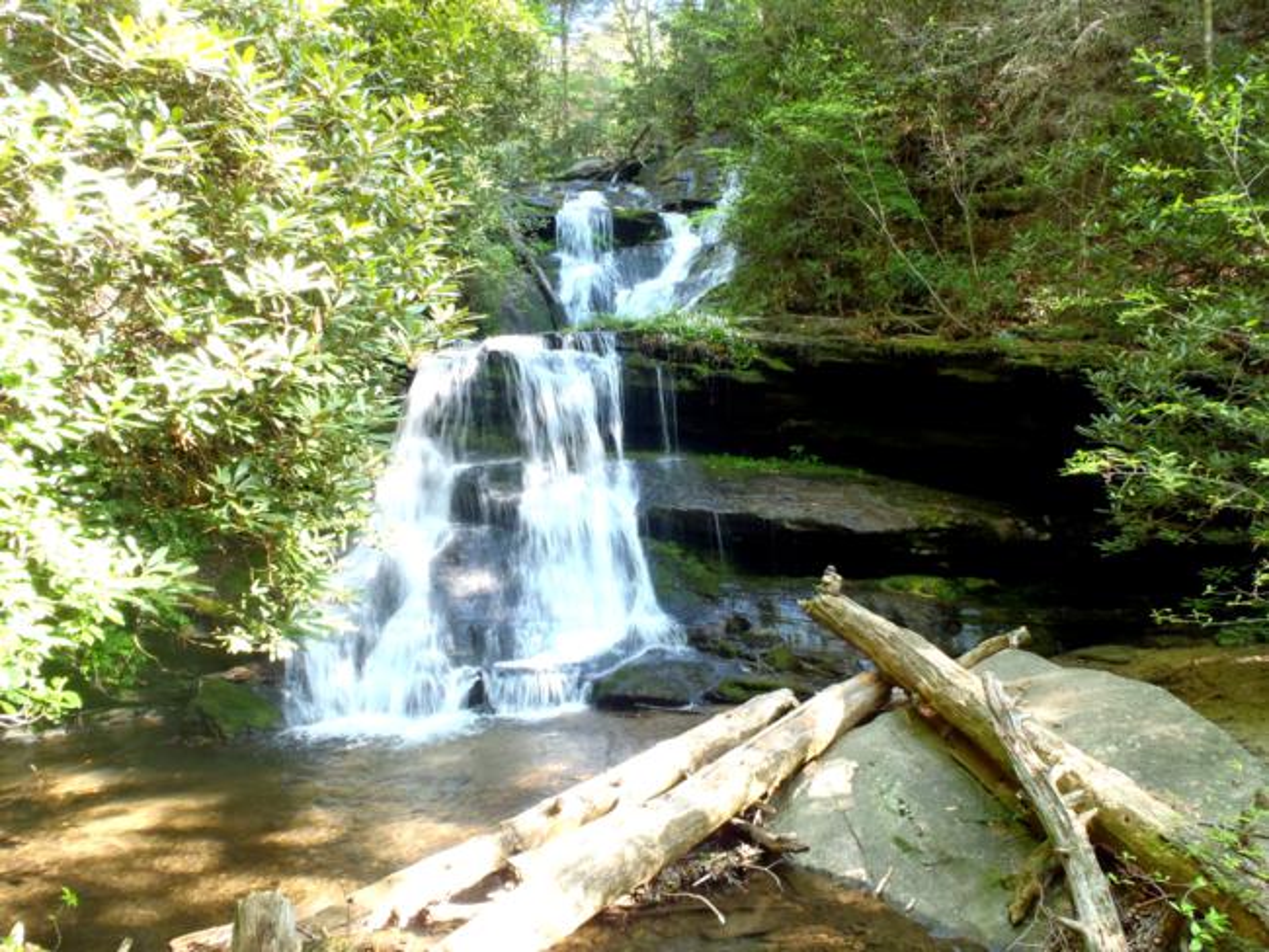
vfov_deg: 49.8
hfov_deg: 63.4
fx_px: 1027
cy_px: 476
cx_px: 634
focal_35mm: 28
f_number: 3.9
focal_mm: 5
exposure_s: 1/15
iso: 200
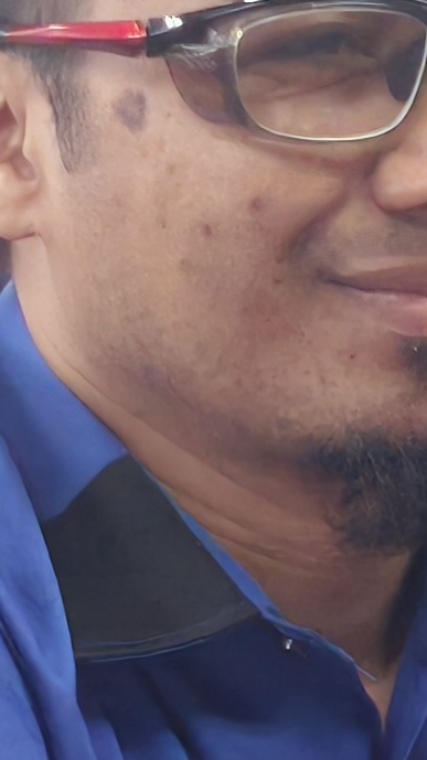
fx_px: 6005
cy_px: 231
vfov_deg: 7.2
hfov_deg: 4.0
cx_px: 1232
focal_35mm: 298
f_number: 1.6
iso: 160
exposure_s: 1/100
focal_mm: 6.57
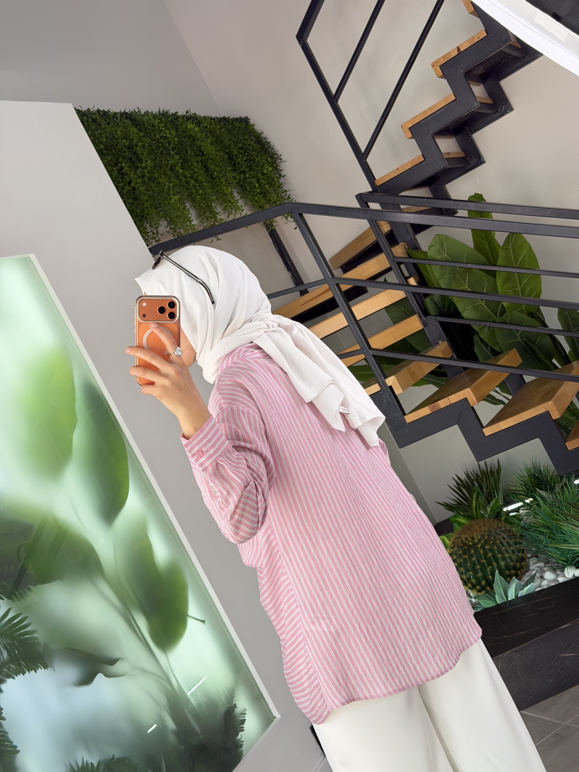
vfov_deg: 39.7
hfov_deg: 30.3
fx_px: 1070
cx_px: 290
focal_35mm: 48
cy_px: 386
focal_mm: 6.76
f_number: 1.78
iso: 64
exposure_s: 1/278
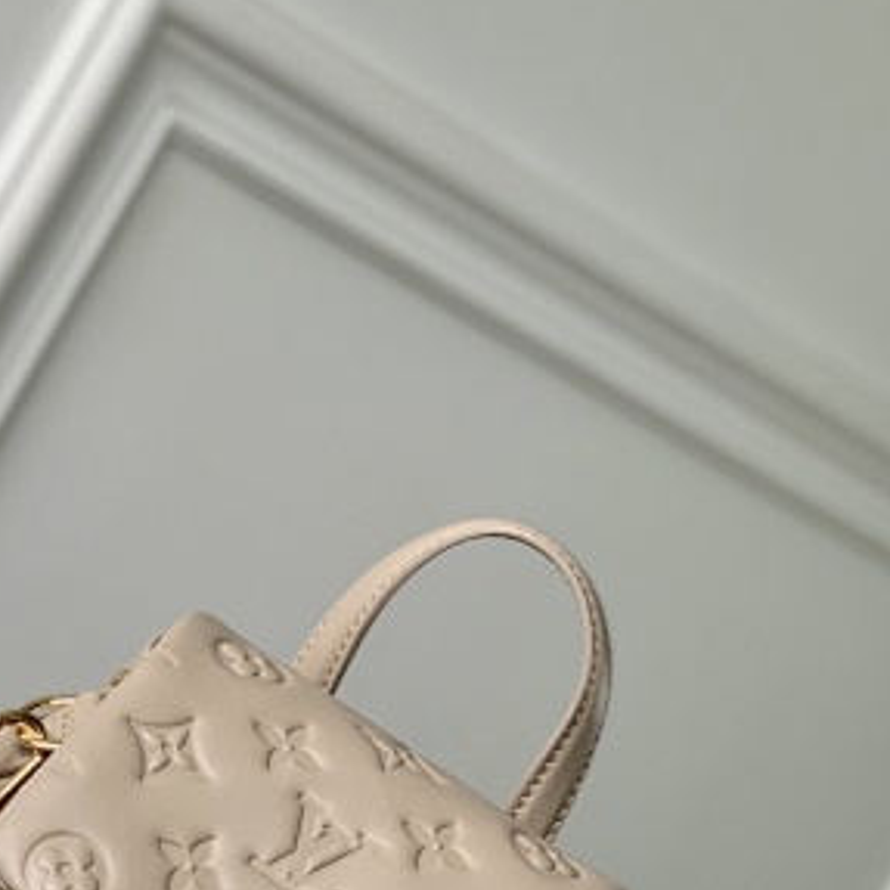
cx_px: 112
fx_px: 3723
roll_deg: -30.4
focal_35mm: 128
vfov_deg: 13.5
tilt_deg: -9.3
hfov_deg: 13.5
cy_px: 874
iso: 20
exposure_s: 1/122
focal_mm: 6
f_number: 2.4
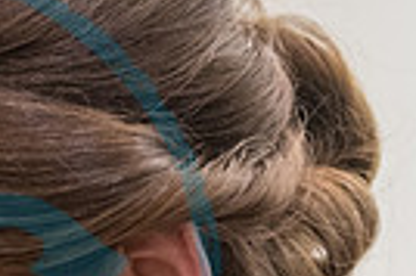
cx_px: -124
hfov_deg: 7.8
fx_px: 3001
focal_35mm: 260
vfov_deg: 5.2
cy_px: 395
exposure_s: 1/400
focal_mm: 60
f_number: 2.8
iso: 1600
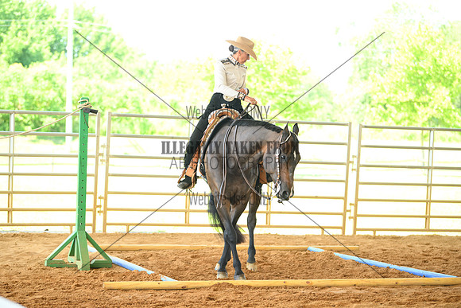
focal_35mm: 95
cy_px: 154
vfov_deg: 14.4
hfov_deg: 21.5
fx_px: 1217
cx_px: 230
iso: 640
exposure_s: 1/434
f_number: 2.8
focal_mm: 95
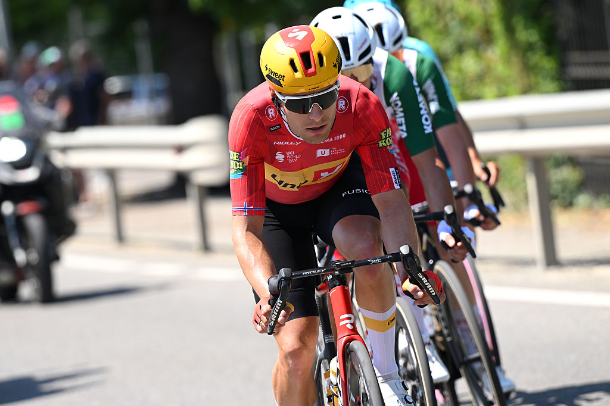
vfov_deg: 4.6
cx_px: 305
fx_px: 5081
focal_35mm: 300
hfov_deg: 6.9
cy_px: 203
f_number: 3.5
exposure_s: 1/800
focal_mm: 200
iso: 125
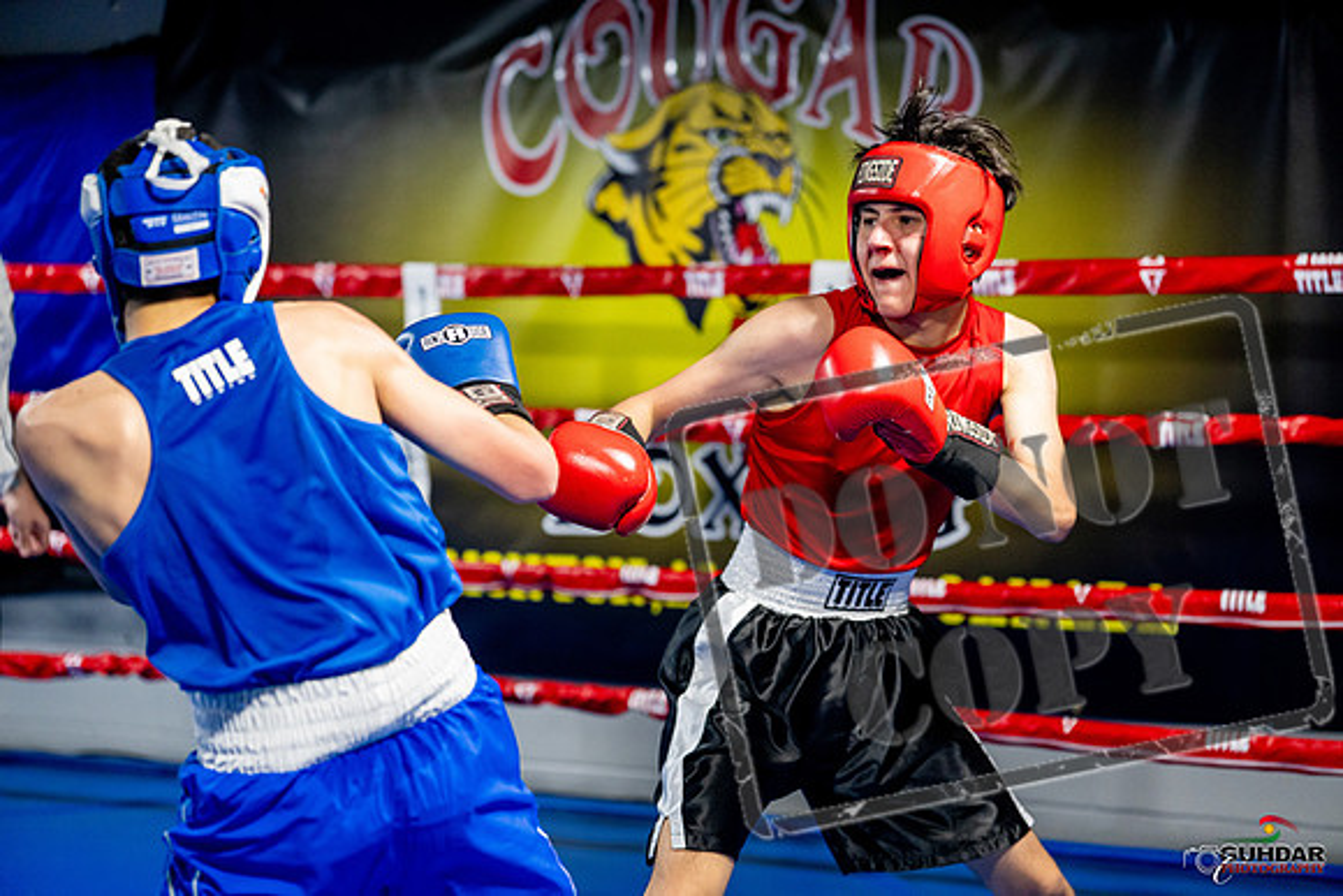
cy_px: 448
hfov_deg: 26.6
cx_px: 672
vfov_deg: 18.0
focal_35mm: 76
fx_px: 2836
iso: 4000
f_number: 2
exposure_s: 1/1000
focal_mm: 76
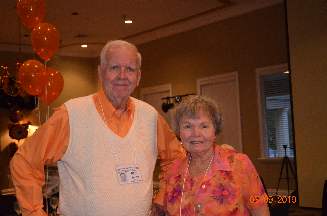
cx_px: 164
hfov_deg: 39.0
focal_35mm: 51
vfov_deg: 26.4
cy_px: 108
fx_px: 462
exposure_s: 1/60
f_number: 5
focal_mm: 34
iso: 3200
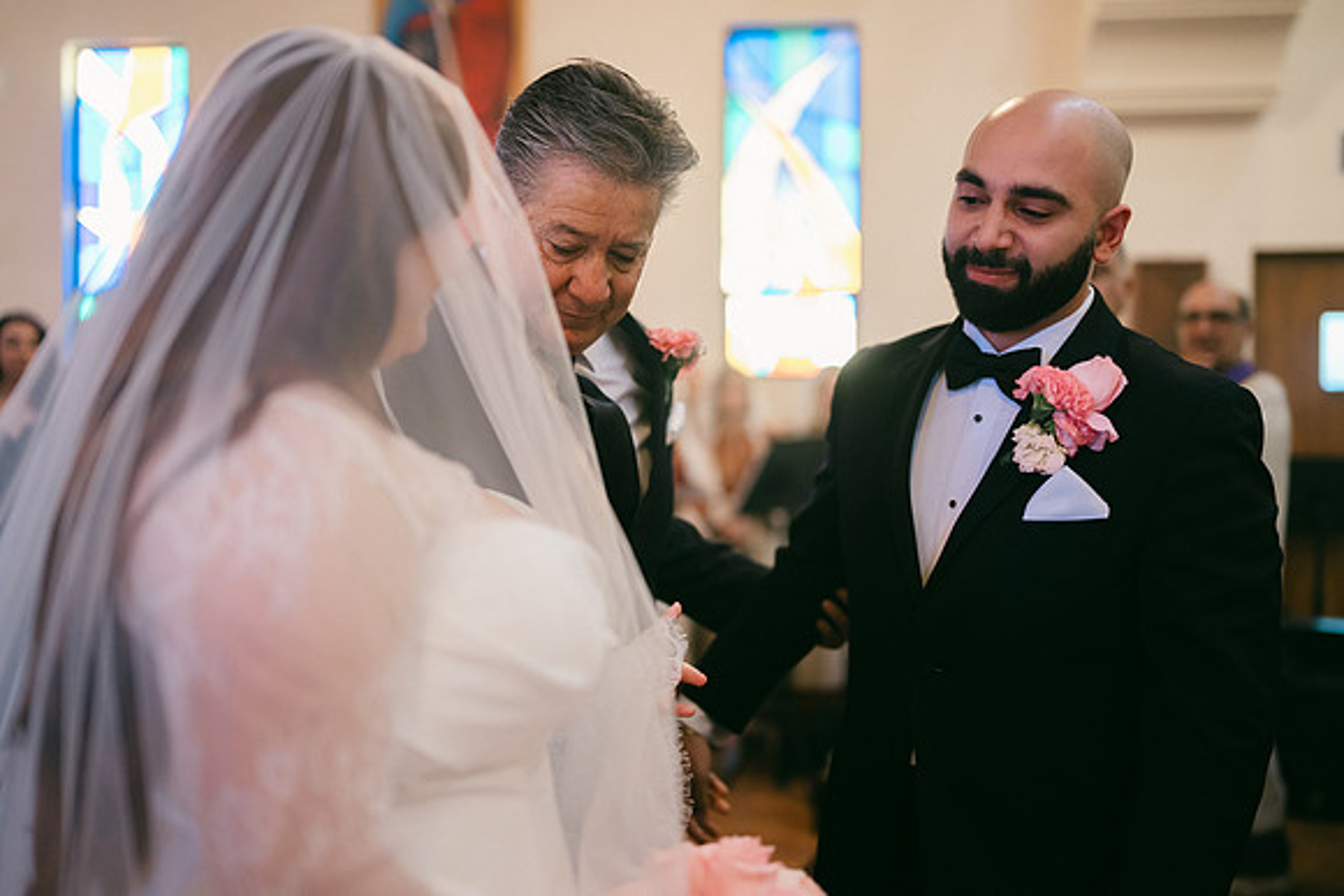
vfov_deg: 36.9
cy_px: 448
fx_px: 1343
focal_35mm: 36
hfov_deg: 53.2
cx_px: 672
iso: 800
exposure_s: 1/320
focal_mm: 35
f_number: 1.2
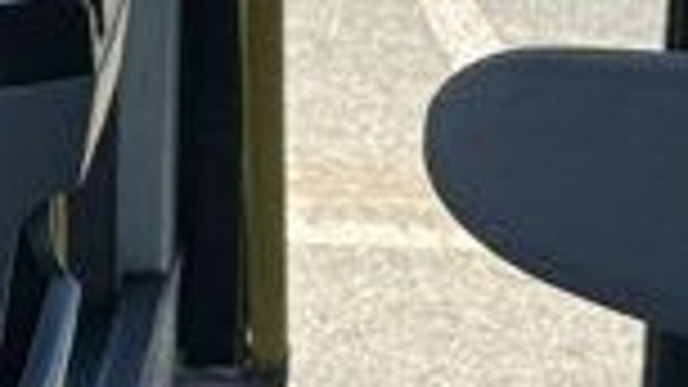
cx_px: -18
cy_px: 72
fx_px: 3192
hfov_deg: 12.1
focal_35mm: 175
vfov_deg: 6.9
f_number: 1.78
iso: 80
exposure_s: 1/1059
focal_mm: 6.76
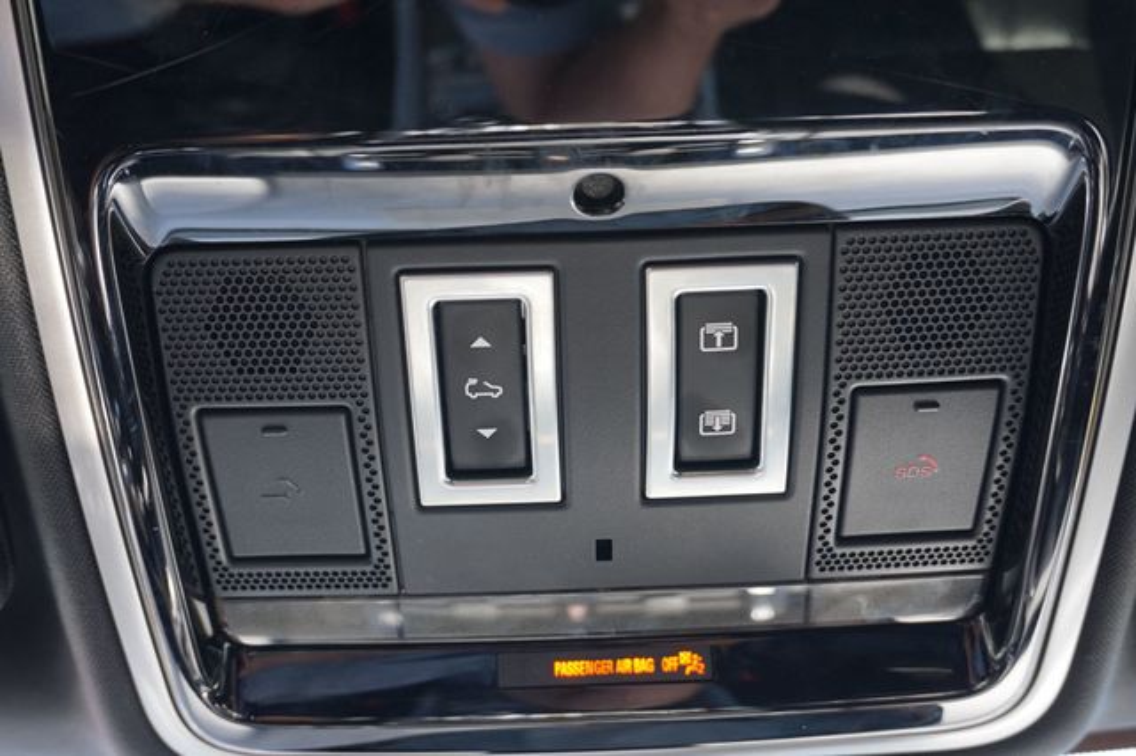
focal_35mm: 34
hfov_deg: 55.1
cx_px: 568
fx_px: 1088
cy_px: 378
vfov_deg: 38.3
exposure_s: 1/60
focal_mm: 23
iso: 250
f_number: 4
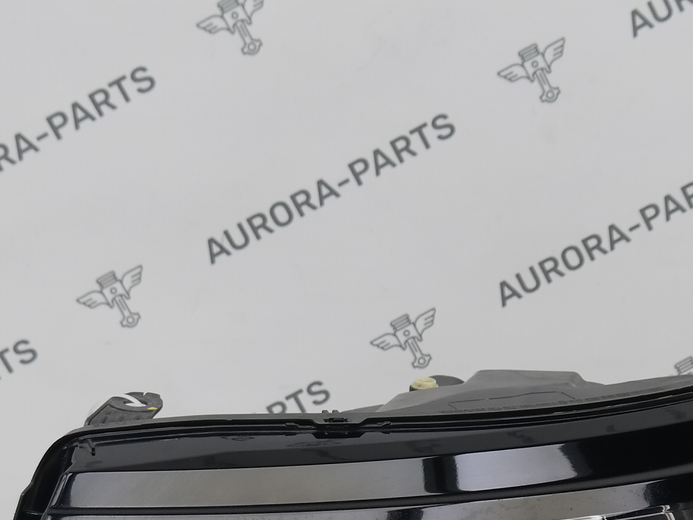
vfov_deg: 11.2
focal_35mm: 130
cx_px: 420
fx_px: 2602
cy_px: 607
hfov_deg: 15.2
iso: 200
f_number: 4
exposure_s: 1/60
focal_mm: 27
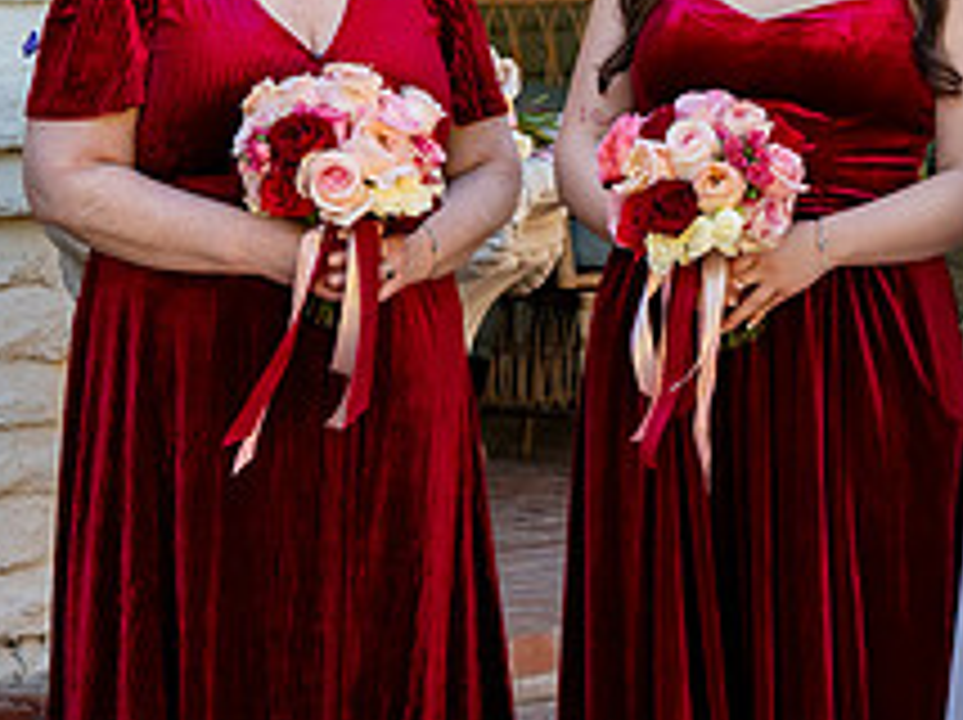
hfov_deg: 9.2
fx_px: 5863
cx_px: 1240
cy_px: 508
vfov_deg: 7.0
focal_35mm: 211
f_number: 7.1
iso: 400
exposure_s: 1/250
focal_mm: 70
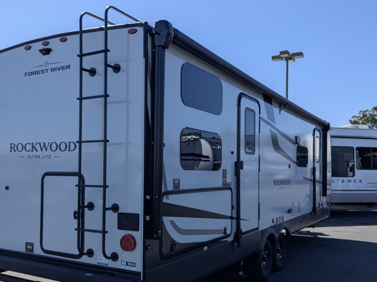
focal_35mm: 35
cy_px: 169
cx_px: 176
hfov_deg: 52.6
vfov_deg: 40.5
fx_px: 381
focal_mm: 6.81
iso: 47
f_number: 1.85
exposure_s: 1/2358
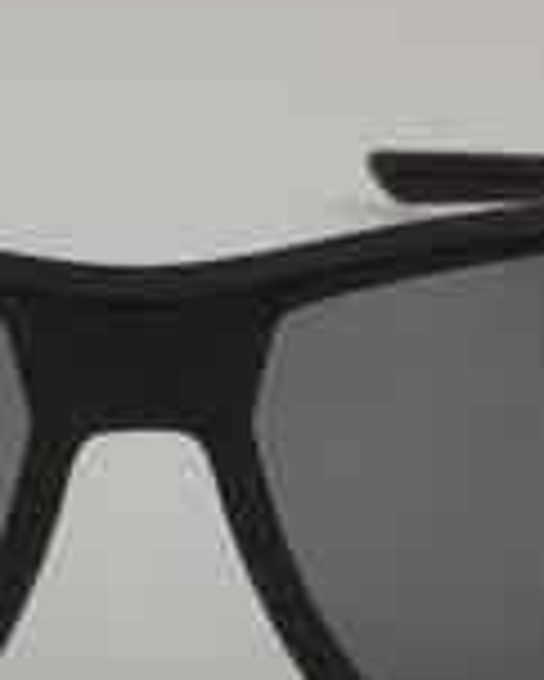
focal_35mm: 167
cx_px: 144
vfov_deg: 11.5
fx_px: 3362
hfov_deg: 9.2
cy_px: 464
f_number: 36
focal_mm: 45
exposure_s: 1/3
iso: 100
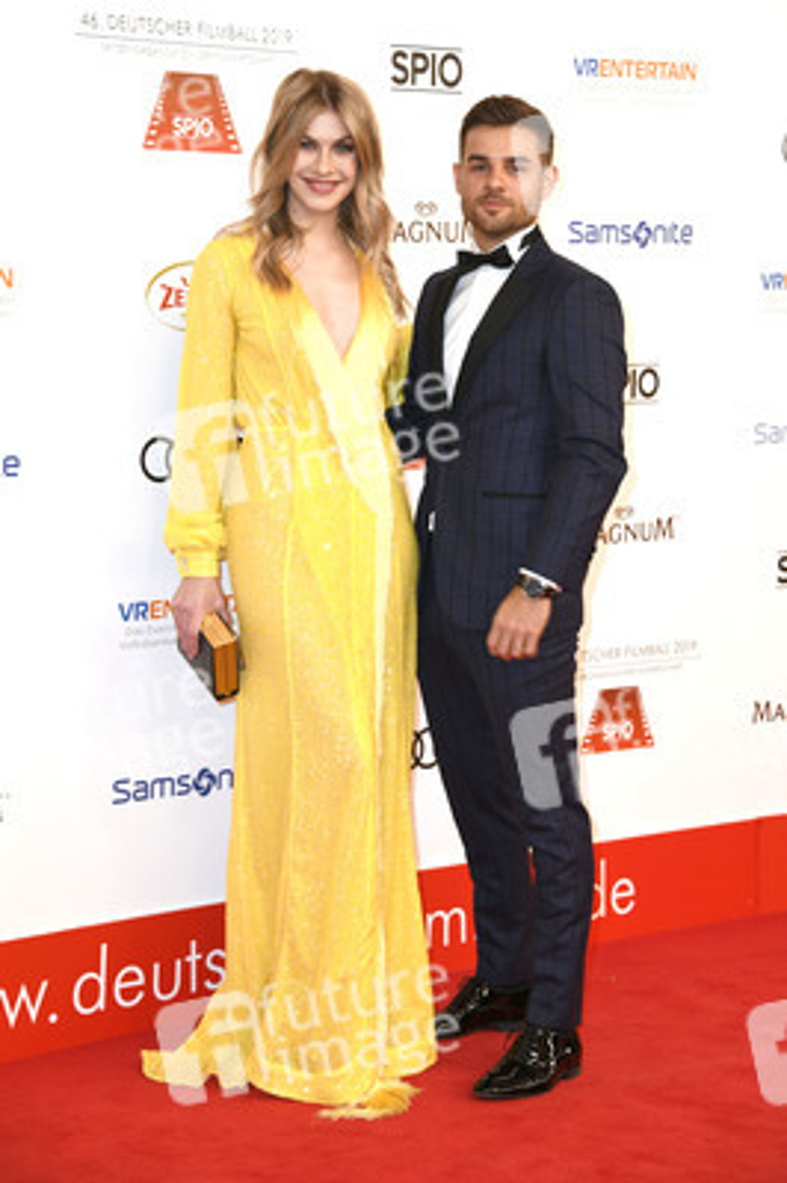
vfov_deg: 23.9
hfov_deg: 16.0
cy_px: 592
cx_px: 394
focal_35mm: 85
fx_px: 2792
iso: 250
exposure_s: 1/125
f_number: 6.3
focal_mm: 85
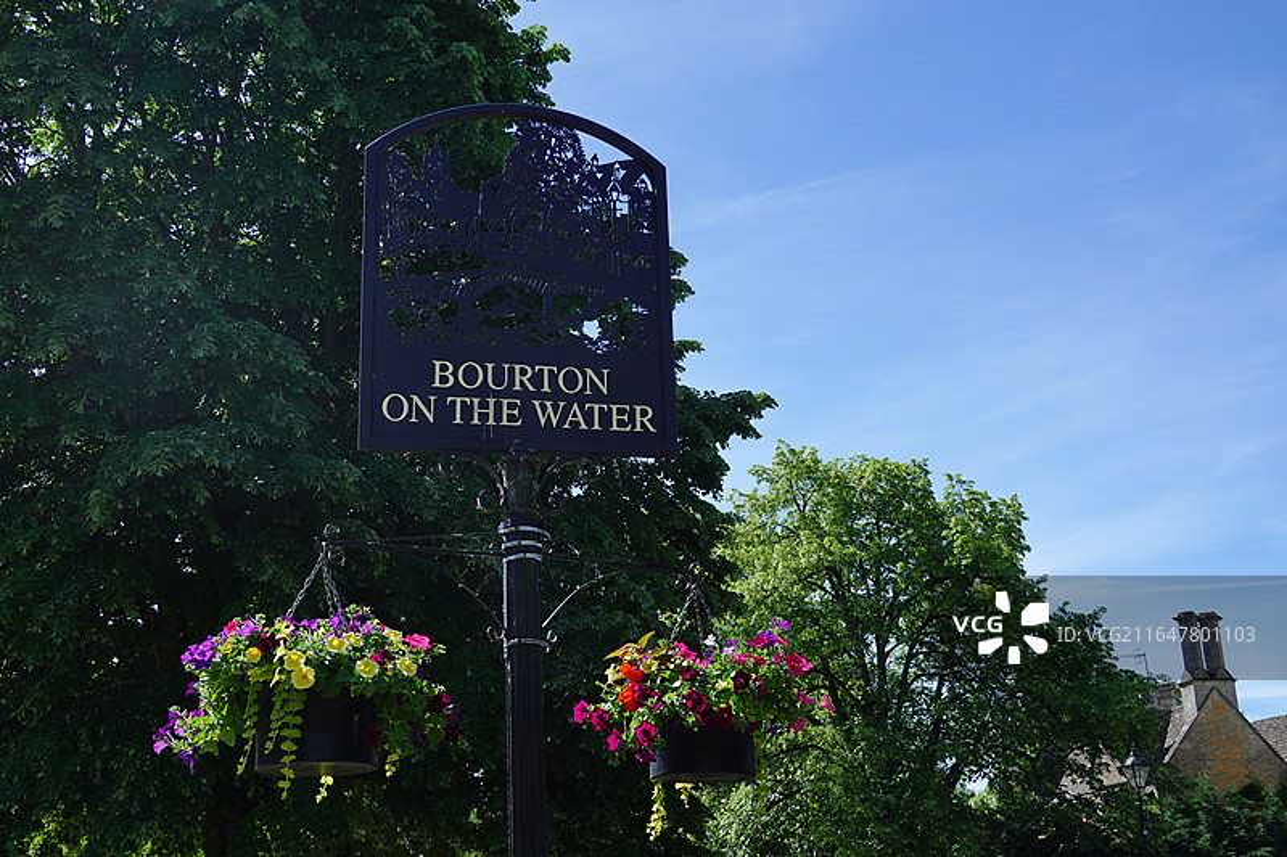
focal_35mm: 43
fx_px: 1537
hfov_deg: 45.4
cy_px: 428
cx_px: 644
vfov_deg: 31.2
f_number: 4.5
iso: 100
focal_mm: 15.9
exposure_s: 1/640
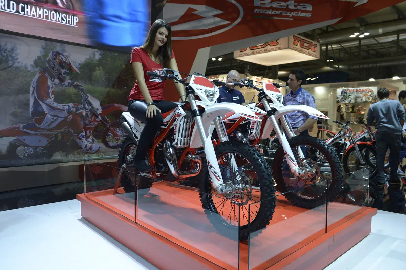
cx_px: 203
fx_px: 327
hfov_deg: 63.7
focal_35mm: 29
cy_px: 135
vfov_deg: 44.9
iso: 800
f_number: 5
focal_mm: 29
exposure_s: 1/200
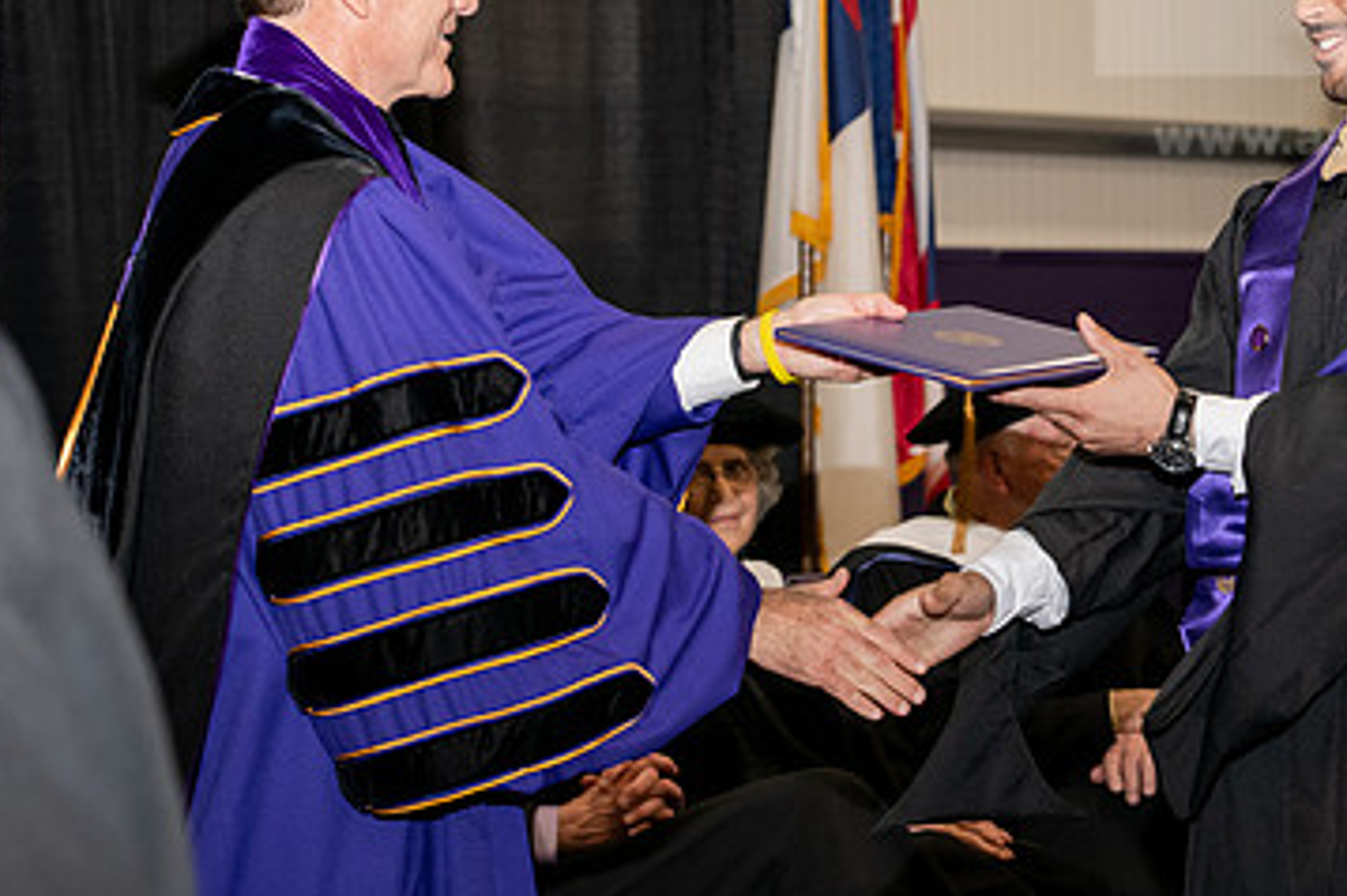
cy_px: 216
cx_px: 982
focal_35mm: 133
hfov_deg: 15.4
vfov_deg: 10.3
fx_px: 4972
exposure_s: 1/200
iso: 1600
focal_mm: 82
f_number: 5.6
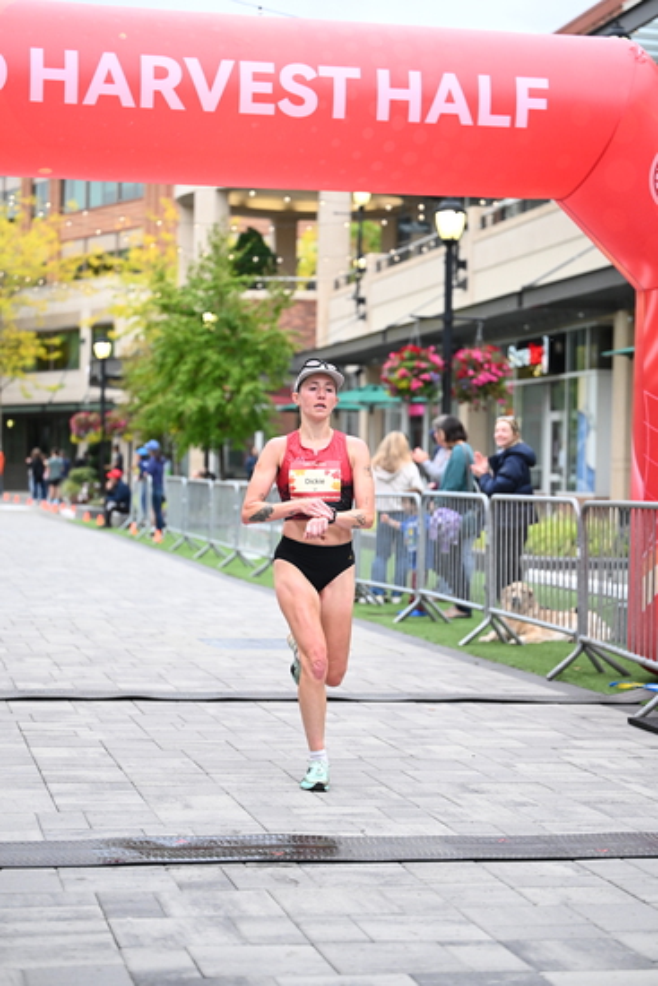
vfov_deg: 28.8
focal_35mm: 70
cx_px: 329
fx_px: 1918
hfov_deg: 19.5
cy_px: 493
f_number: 2.8
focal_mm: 70
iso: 1600
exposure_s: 1/1250
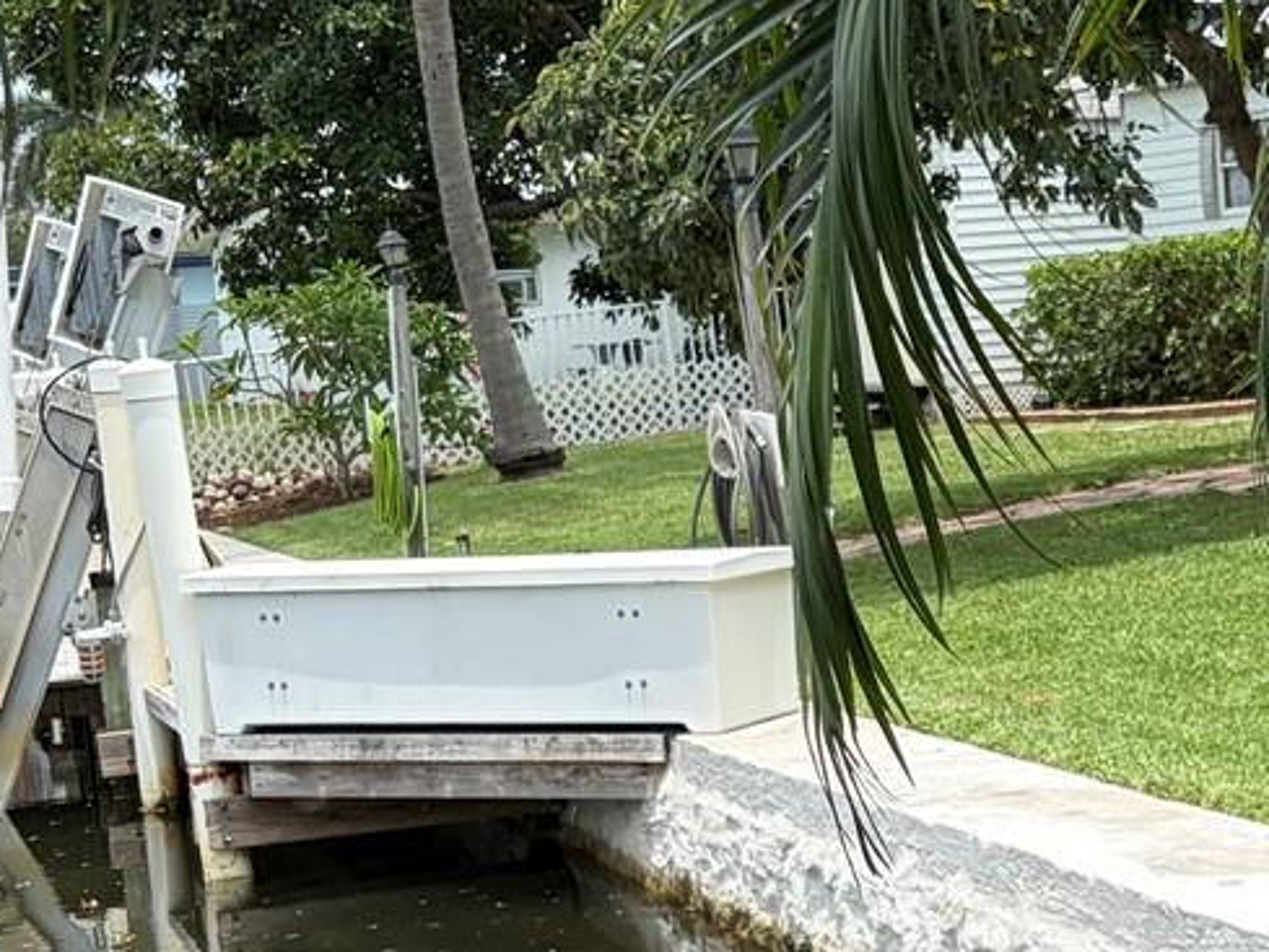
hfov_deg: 22.5
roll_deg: +4.2
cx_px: 1144
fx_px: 3117
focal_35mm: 85
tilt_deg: -8.5
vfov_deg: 17.2
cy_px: 786
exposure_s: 1/2012
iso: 50
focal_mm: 5.96
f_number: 1.6
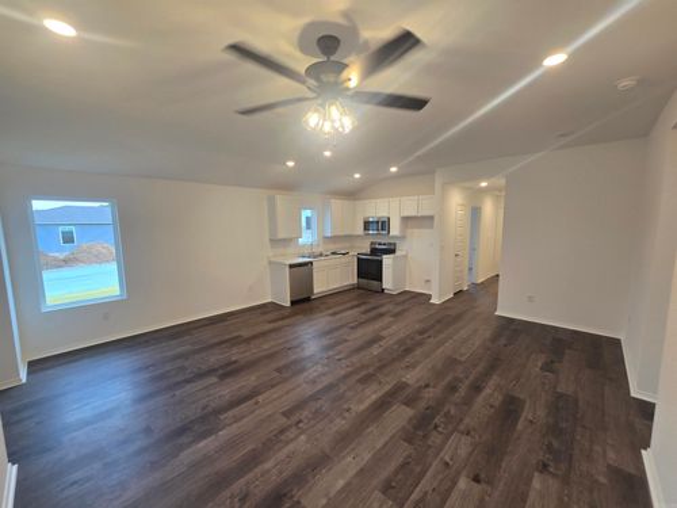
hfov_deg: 106.2
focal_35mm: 13
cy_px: 254
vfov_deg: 89.9
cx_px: 338
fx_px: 254
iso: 80
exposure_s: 1/60
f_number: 2.2
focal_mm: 2.2
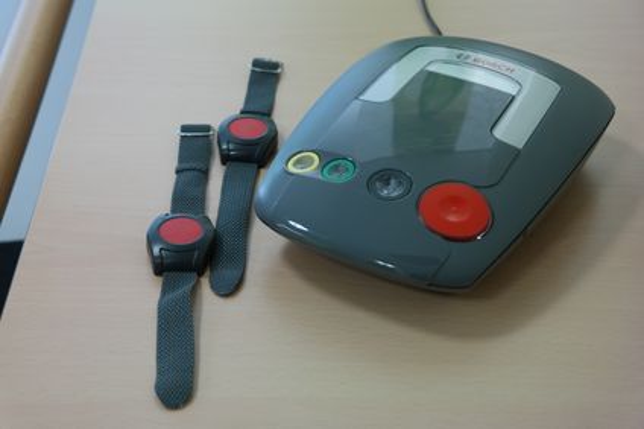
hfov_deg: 29.3
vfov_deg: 19.7
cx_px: 322
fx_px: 1233
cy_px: 214
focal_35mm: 69
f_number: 5
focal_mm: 45
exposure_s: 1/20
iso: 400
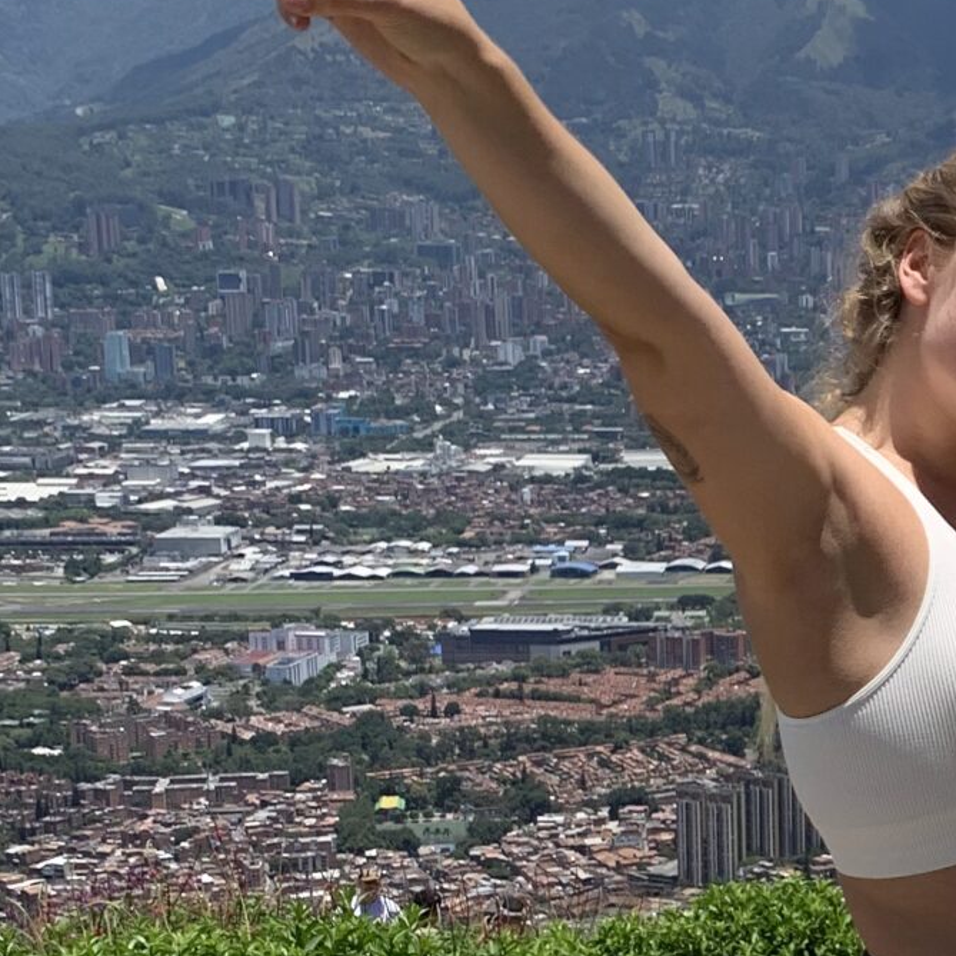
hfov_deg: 18.4
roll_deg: +0.8
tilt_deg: -10.6
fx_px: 2750
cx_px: 1232
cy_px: 710
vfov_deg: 19.6
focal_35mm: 88
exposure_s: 1/2257
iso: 25
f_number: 1.8
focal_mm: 4.25
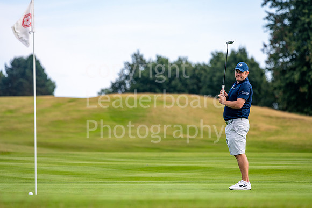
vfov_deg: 4.6
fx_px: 2600
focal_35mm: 300
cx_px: 156
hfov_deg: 6.9
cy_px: 104
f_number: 5.6
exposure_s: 1/500
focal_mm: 300
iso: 200
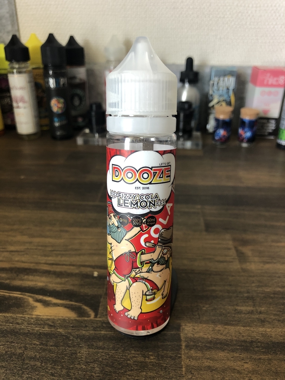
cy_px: 190
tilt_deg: -25.1
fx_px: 307
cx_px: 142
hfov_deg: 49.7
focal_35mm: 28
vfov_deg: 63.4
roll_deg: +0.4
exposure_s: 1/15
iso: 50
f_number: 1.8
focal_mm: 4
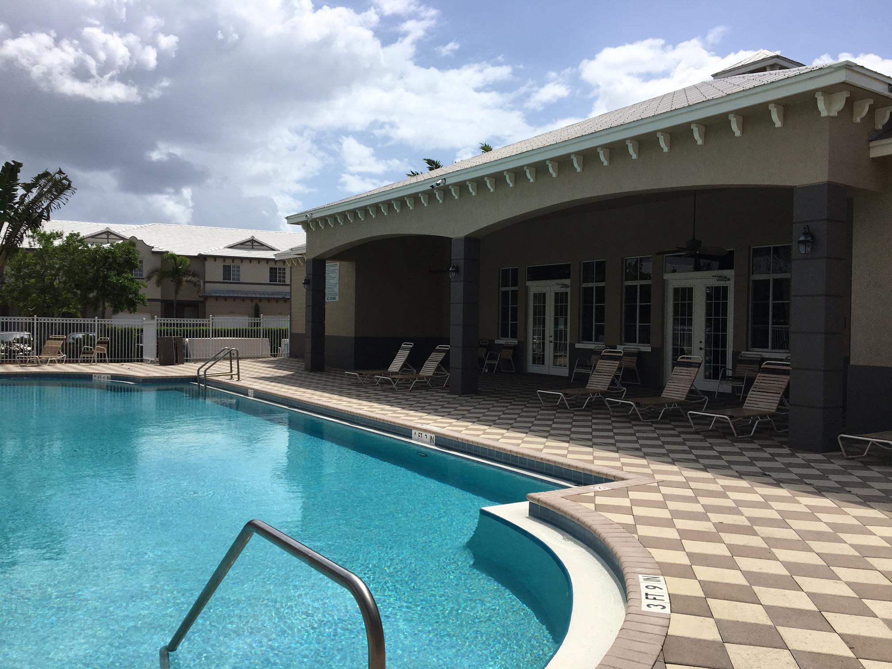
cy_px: 334
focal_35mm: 29
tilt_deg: +0.2
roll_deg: -2.1
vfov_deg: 48.2
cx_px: 446
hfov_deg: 61.7
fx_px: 747
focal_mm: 4.15
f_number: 2.2
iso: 25
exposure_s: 1/3663
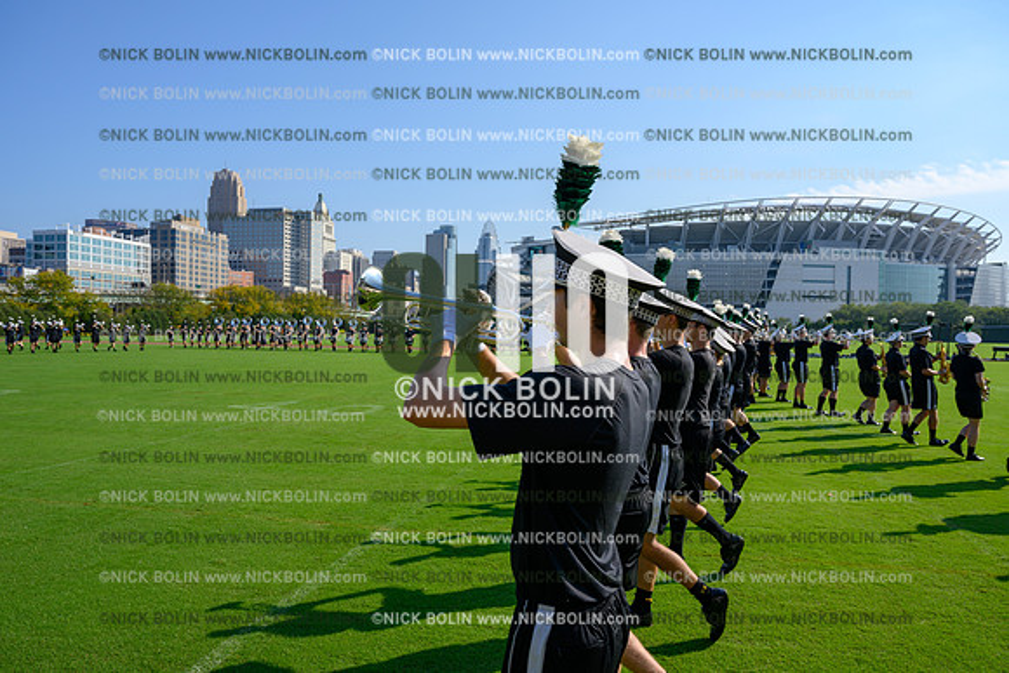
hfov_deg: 73.7
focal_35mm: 24
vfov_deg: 53.2
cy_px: 336
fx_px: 673
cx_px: 504
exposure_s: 1/400
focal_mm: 24
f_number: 7.1
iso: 80
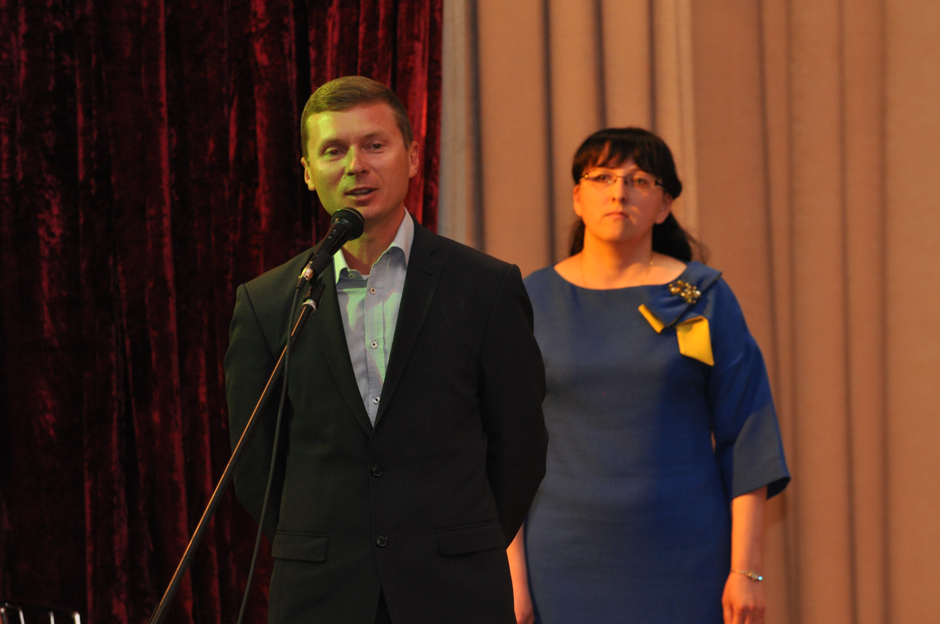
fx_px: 7824
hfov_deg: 6.9
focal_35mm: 300
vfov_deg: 4.6
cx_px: 470
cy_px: 312
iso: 800
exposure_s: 1/60
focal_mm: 200
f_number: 5.6
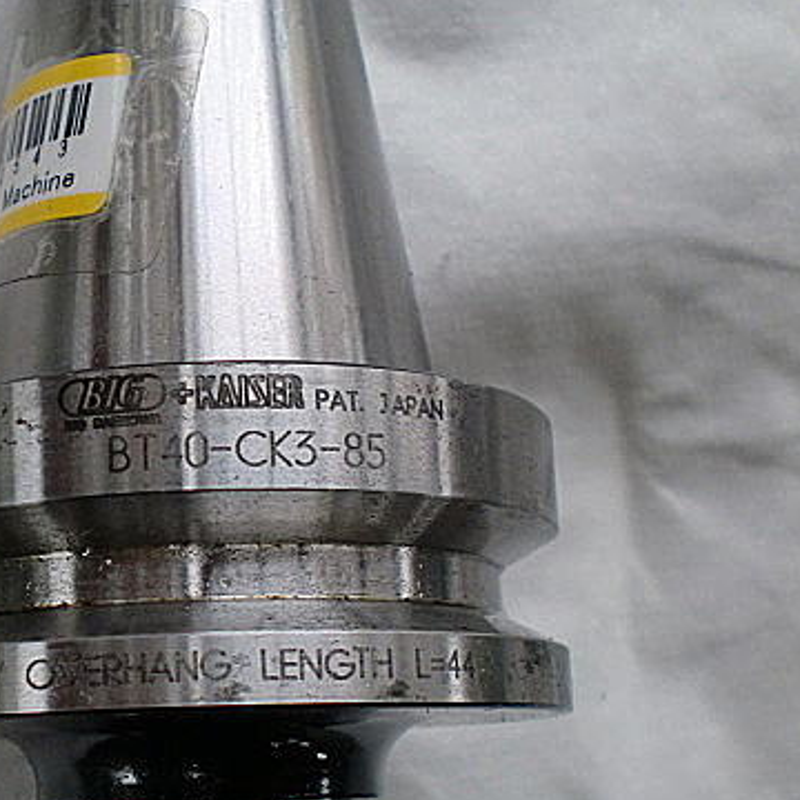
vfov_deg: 30.9
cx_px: 147
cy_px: 509
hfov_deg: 30.3
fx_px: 1438
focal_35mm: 55
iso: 160
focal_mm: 6.3
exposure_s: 1/60
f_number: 3.1
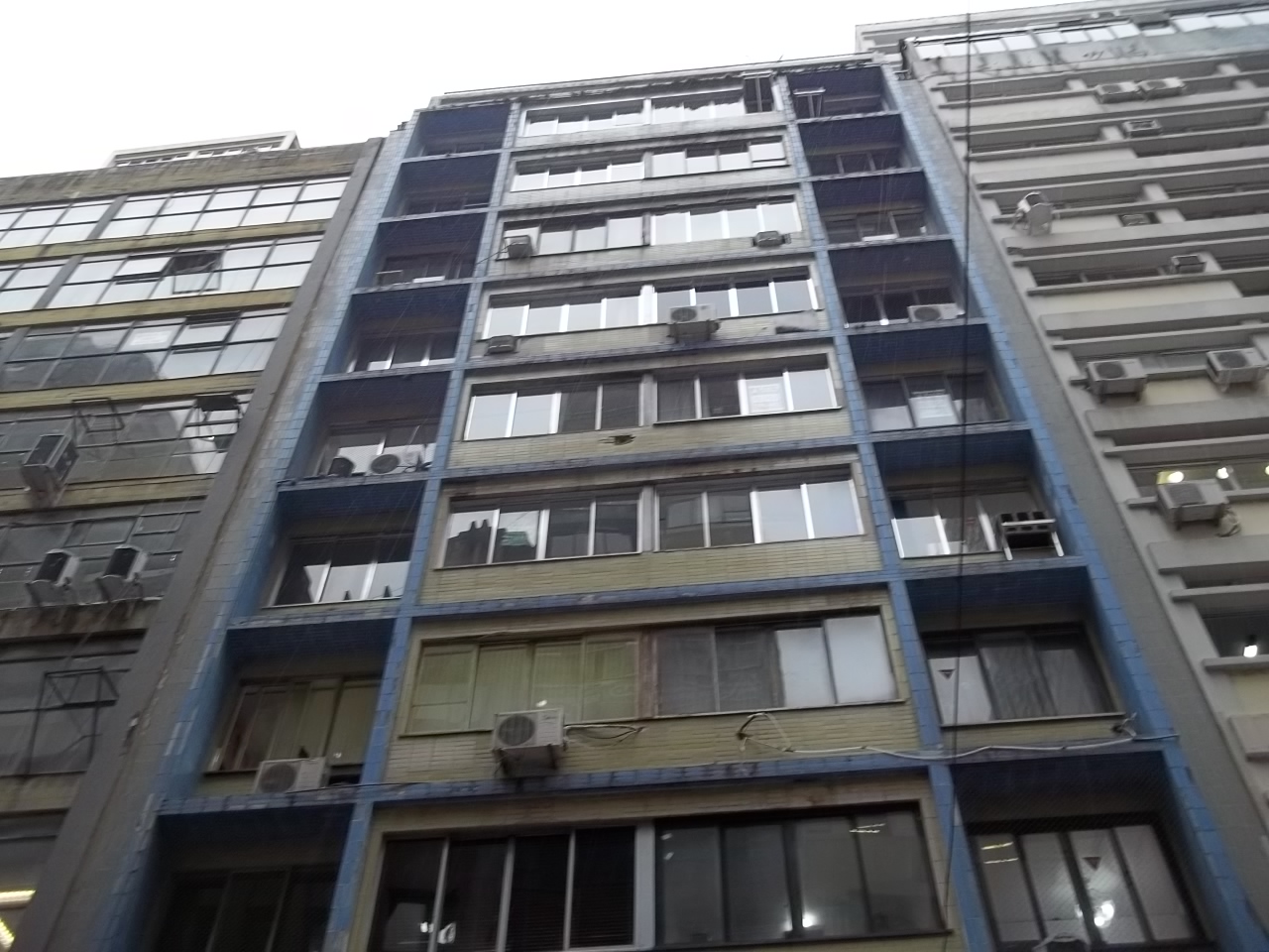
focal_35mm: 32
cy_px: 476
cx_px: 634
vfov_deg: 44.2
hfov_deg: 56.8
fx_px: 1173
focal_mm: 5.7
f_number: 2.9
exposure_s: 1/40
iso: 64
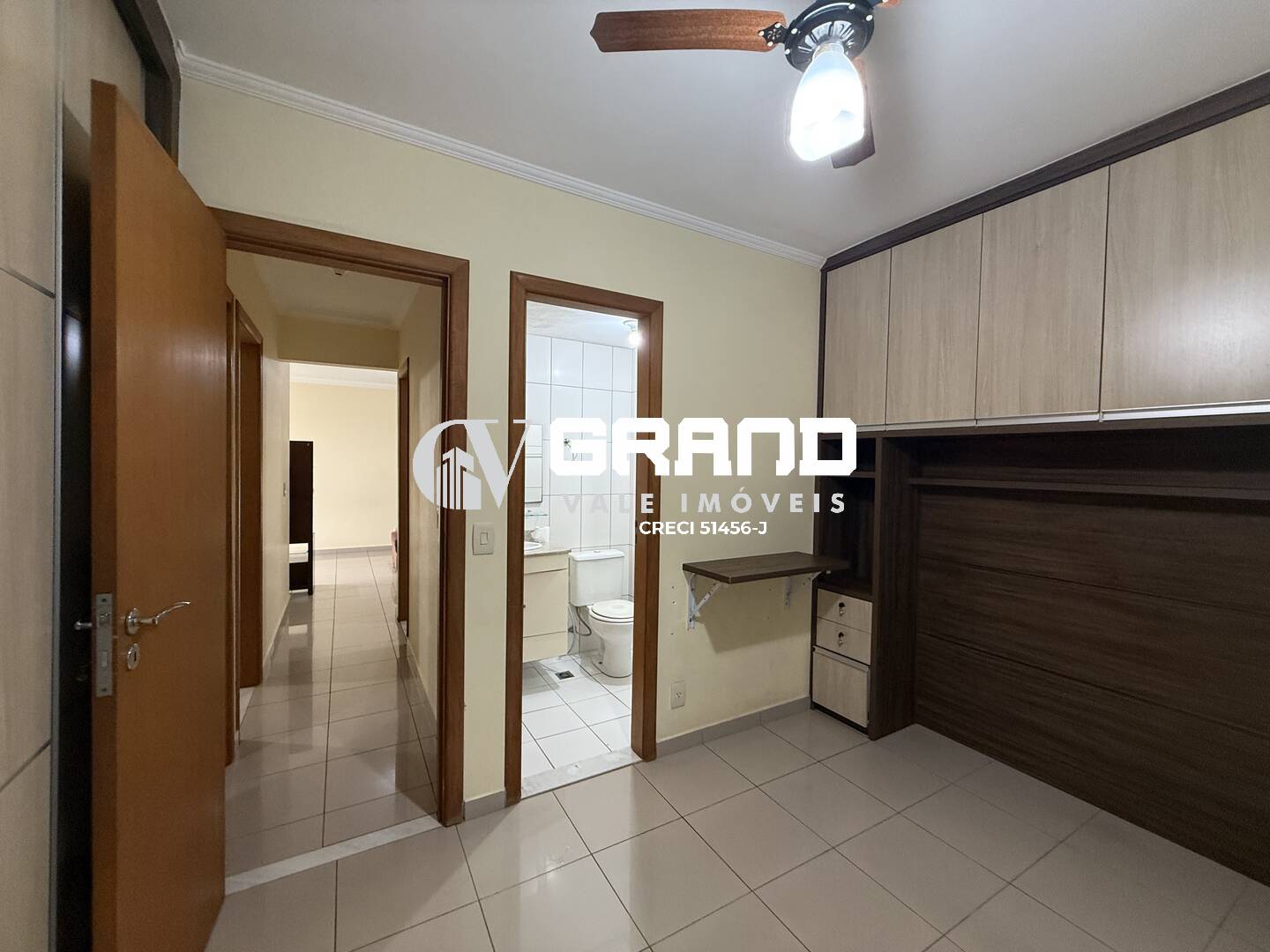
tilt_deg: -1.1
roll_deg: -0.6
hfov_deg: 102.1
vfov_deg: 85.7
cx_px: 635
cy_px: 476
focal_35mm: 14
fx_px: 514
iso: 320
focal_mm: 2.22
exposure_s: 1/60
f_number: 2.2
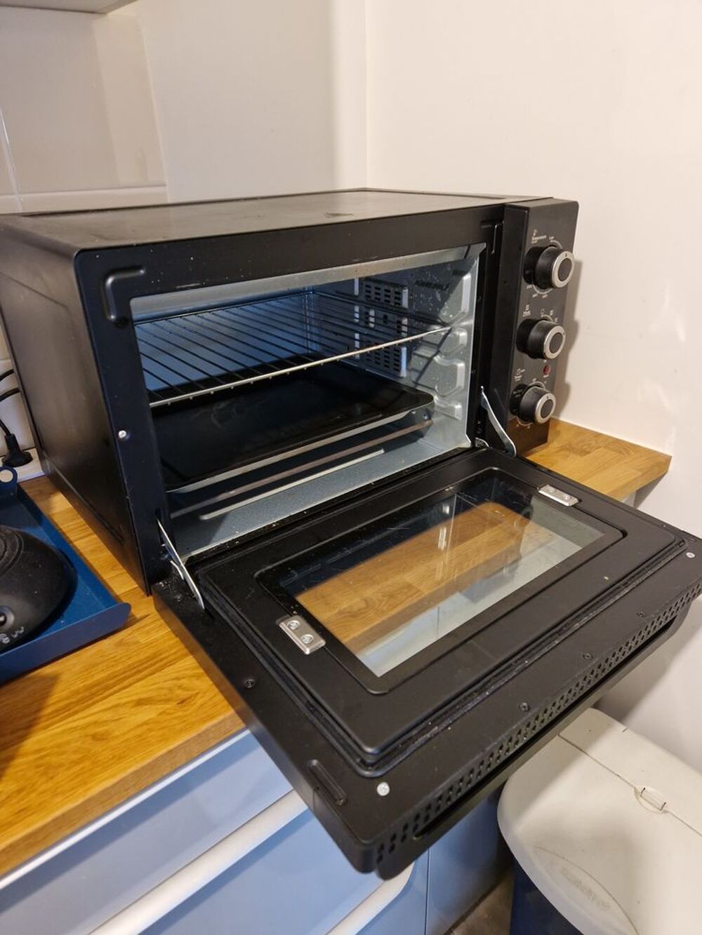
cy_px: 468
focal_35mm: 23
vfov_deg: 73.9
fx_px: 622
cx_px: 351
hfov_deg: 58.9
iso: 500
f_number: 1.8
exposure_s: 1/25
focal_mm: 5.4
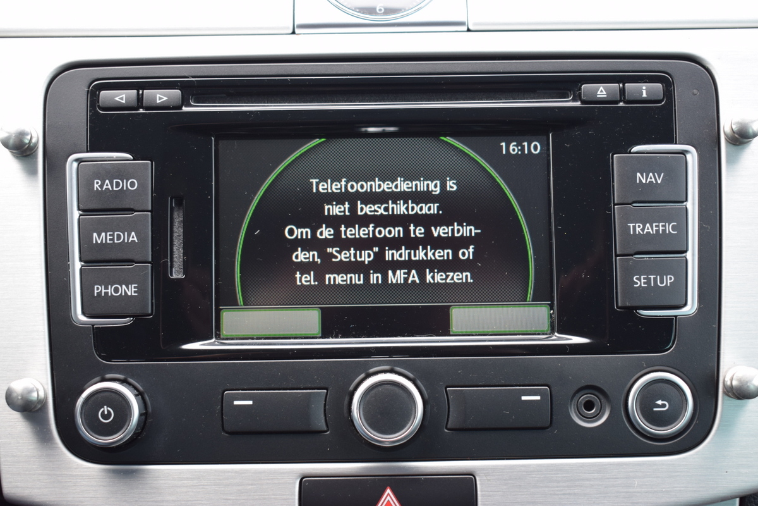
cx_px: 379
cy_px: 253
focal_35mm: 54
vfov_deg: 25.1
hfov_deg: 36.9
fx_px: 1137
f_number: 4.8
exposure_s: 1/60
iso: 400
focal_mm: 36
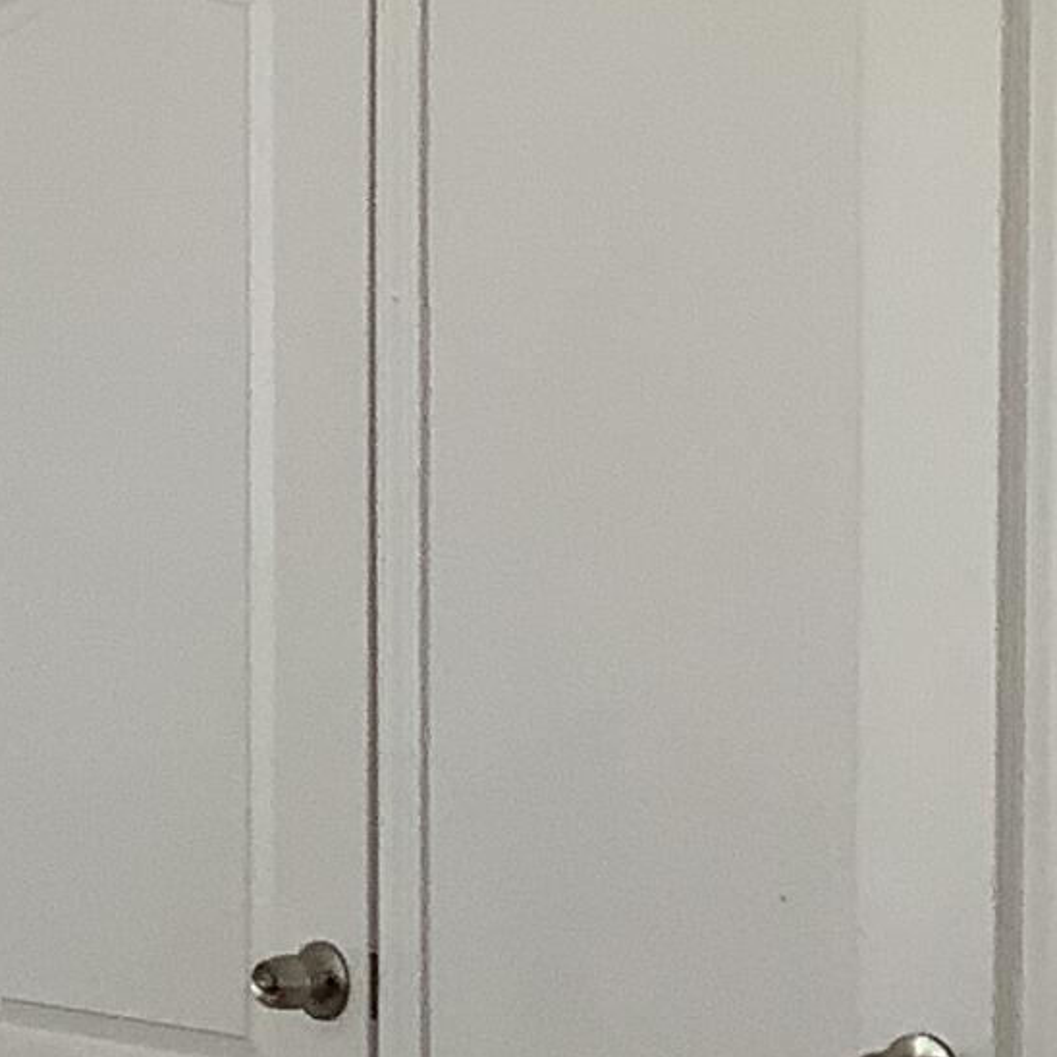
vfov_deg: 11.6
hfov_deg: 9.9
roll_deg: +1.3
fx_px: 5182
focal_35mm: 150
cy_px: 733
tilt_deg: -3.4
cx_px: -1636
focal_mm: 3.3
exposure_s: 1/60
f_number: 2.4
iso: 50
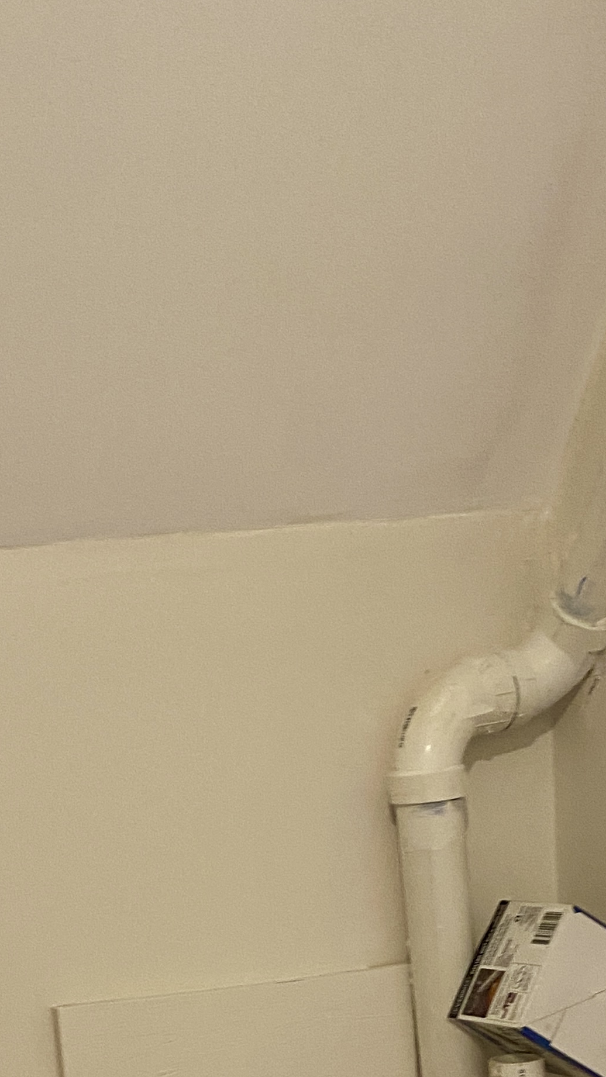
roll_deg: +3.3
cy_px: 1081
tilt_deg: -9.2
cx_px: 366
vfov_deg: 31.3
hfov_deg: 19.4
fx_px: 1771
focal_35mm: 62
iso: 125
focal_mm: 4.25
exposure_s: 1/60
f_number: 1.8
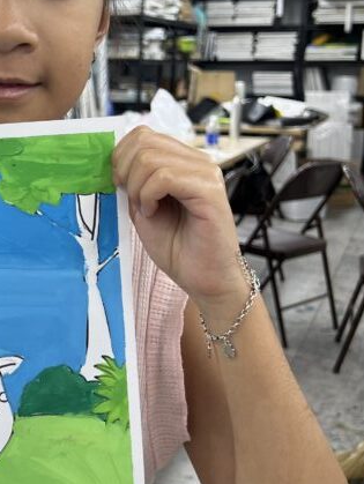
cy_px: 204
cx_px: -36
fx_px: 868
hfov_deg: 22.4
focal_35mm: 62
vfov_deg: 31.1
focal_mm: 5.7
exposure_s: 1/100
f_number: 1.5
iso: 40
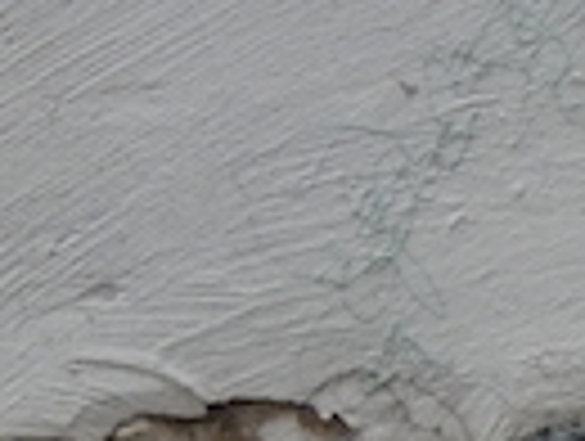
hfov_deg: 7.9
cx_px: 1413
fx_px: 3894
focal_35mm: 230
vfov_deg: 6.4
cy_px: 572
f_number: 3.6
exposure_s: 1/200
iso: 80
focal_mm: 7.3
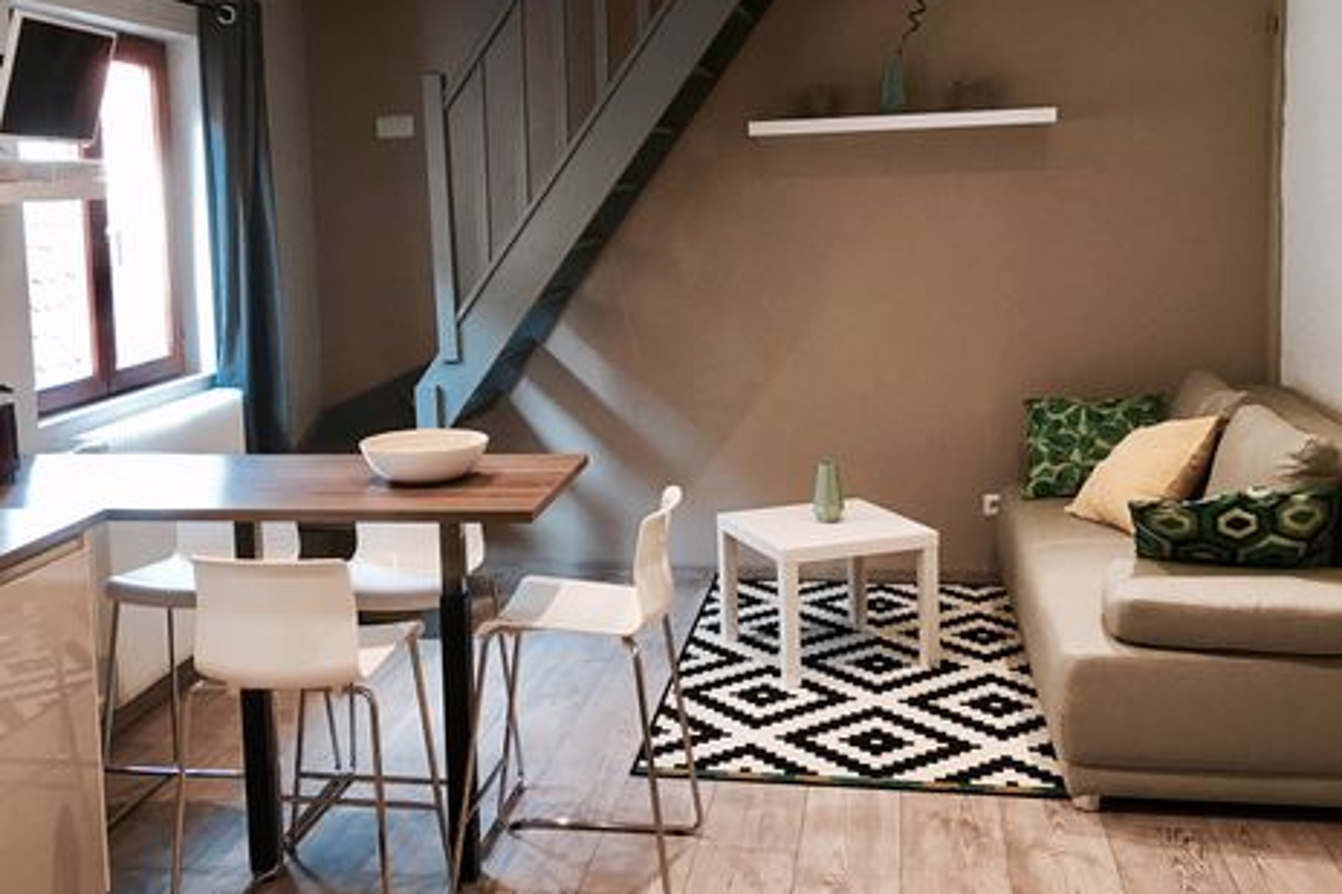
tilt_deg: -5.4
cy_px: 339
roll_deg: +1.8
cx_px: 590
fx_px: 1453
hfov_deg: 49.5
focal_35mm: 39
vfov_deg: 34.0
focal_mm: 4.15
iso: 50
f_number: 2.2
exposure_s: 1/17
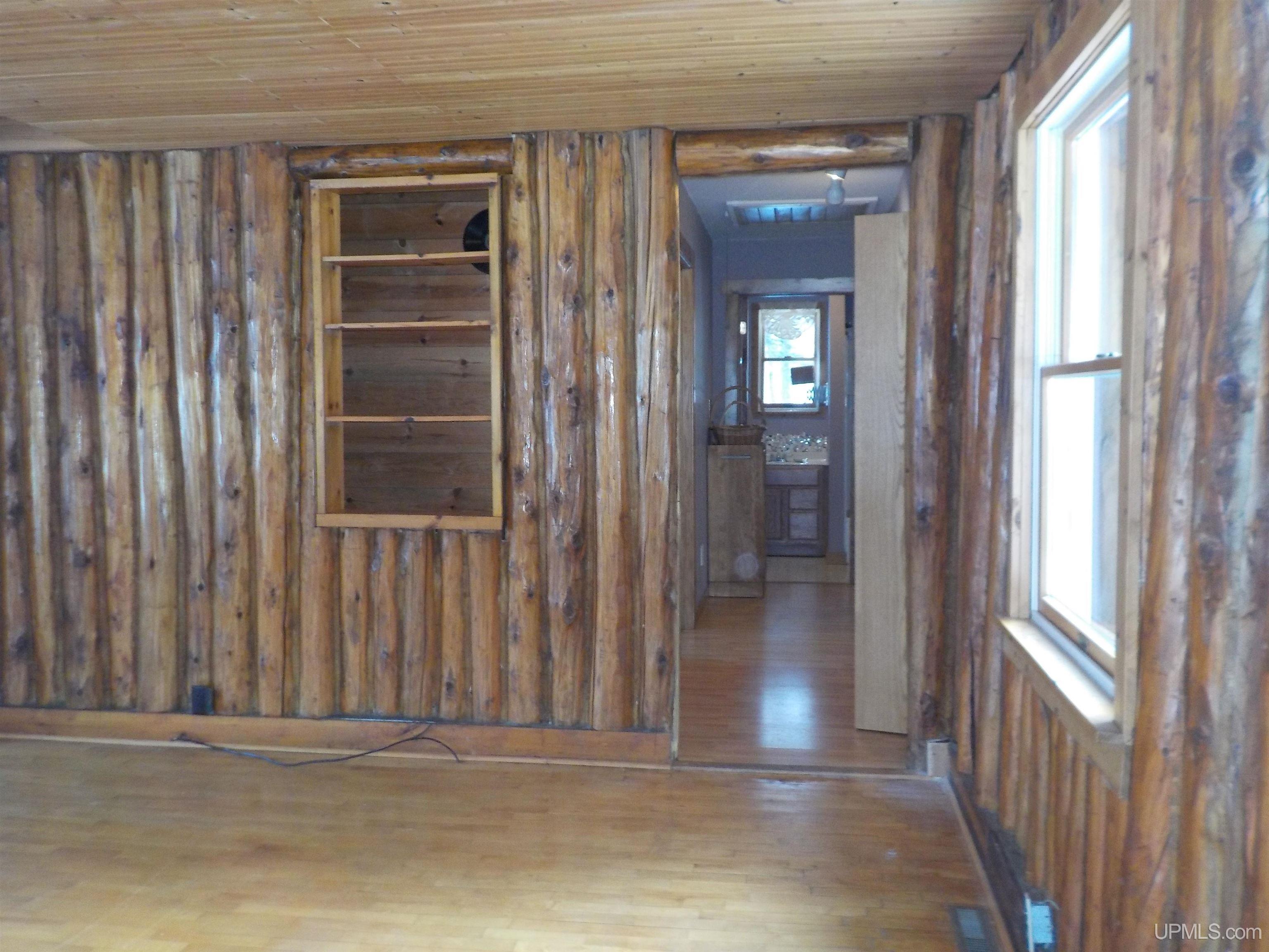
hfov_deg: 60.0
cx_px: 634
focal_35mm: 30
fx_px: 1100
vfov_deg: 46.8
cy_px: 476
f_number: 3.3
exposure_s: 1/30
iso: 400
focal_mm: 4.1
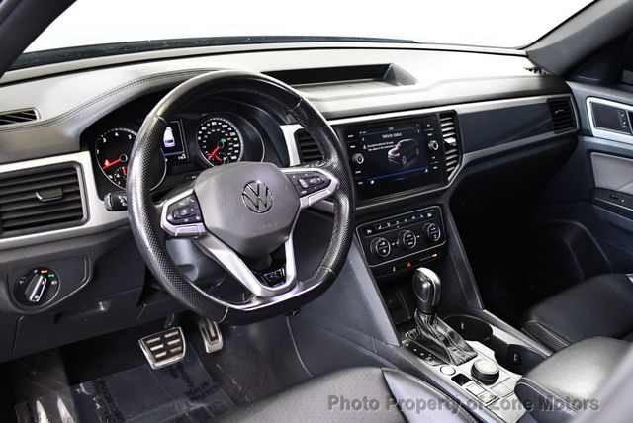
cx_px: 316
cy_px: 212
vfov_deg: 36.9
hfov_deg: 53.1
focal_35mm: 36
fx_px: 634
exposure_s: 1/80
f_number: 3.5
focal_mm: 18
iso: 3200
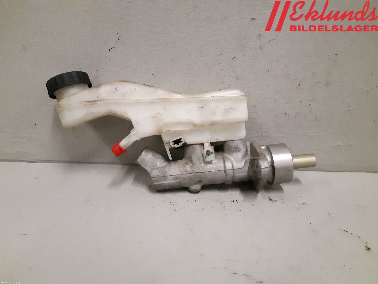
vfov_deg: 53.1
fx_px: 284
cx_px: 189
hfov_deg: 67.3
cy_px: 142
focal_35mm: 26
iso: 800
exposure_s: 1/284
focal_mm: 3.93
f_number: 1.7
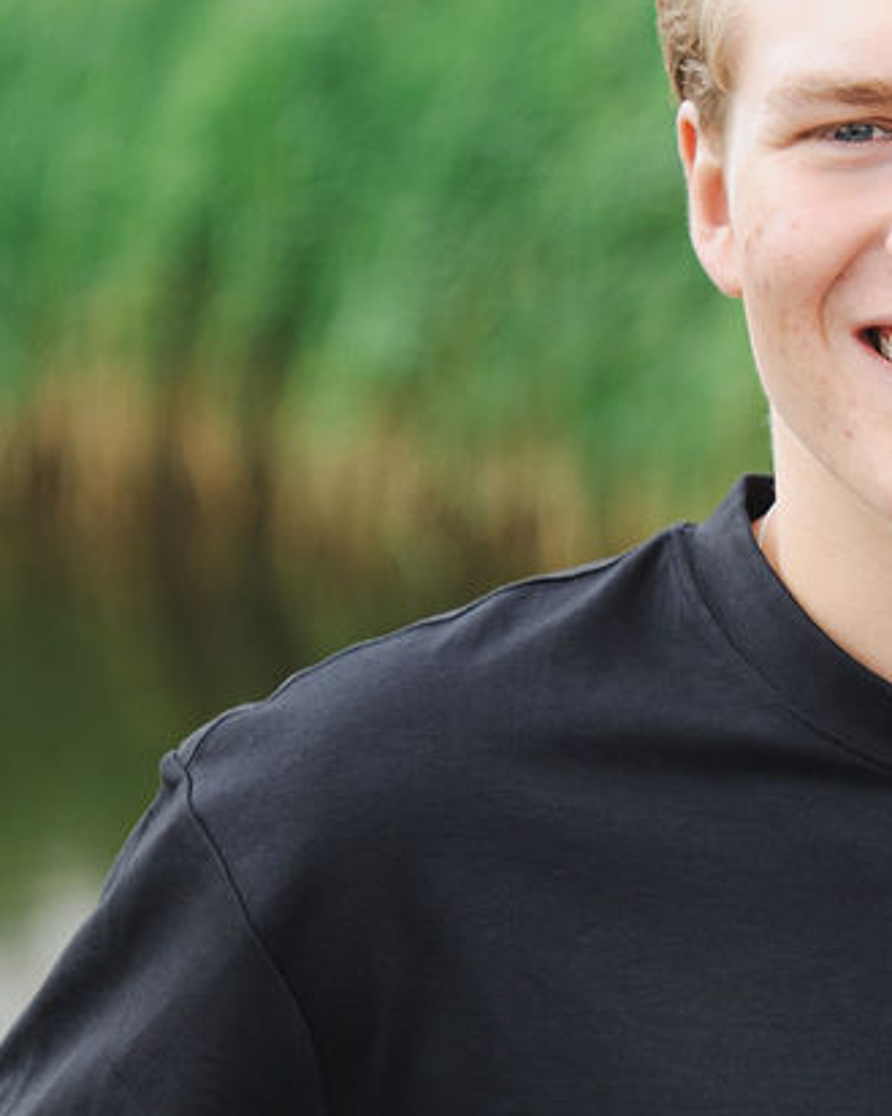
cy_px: 796
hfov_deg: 7.1
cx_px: 965
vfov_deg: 8.9
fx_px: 7169
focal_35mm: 217
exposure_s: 1/250
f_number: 2.8
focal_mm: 62
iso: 250
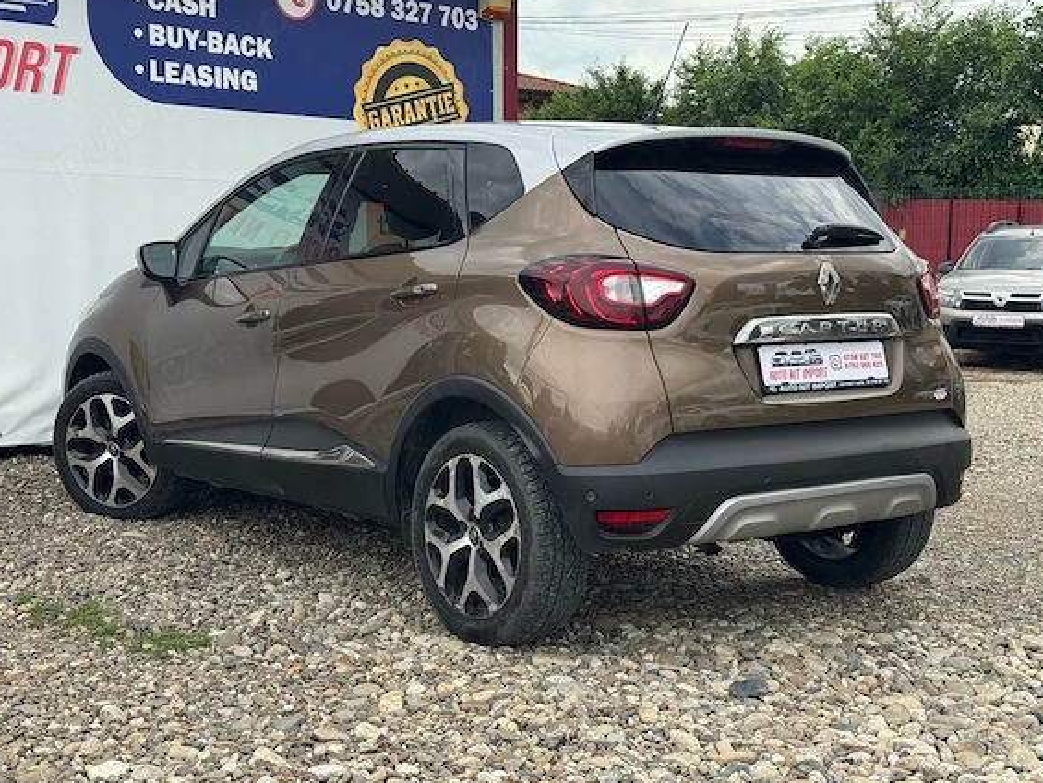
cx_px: 530
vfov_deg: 28.6
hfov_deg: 37.5
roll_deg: -0.2
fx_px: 1537
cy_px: 390
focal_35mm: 51
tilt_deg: -5.0
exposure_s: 1/582
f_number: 1.78
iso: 64
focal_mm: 6.76
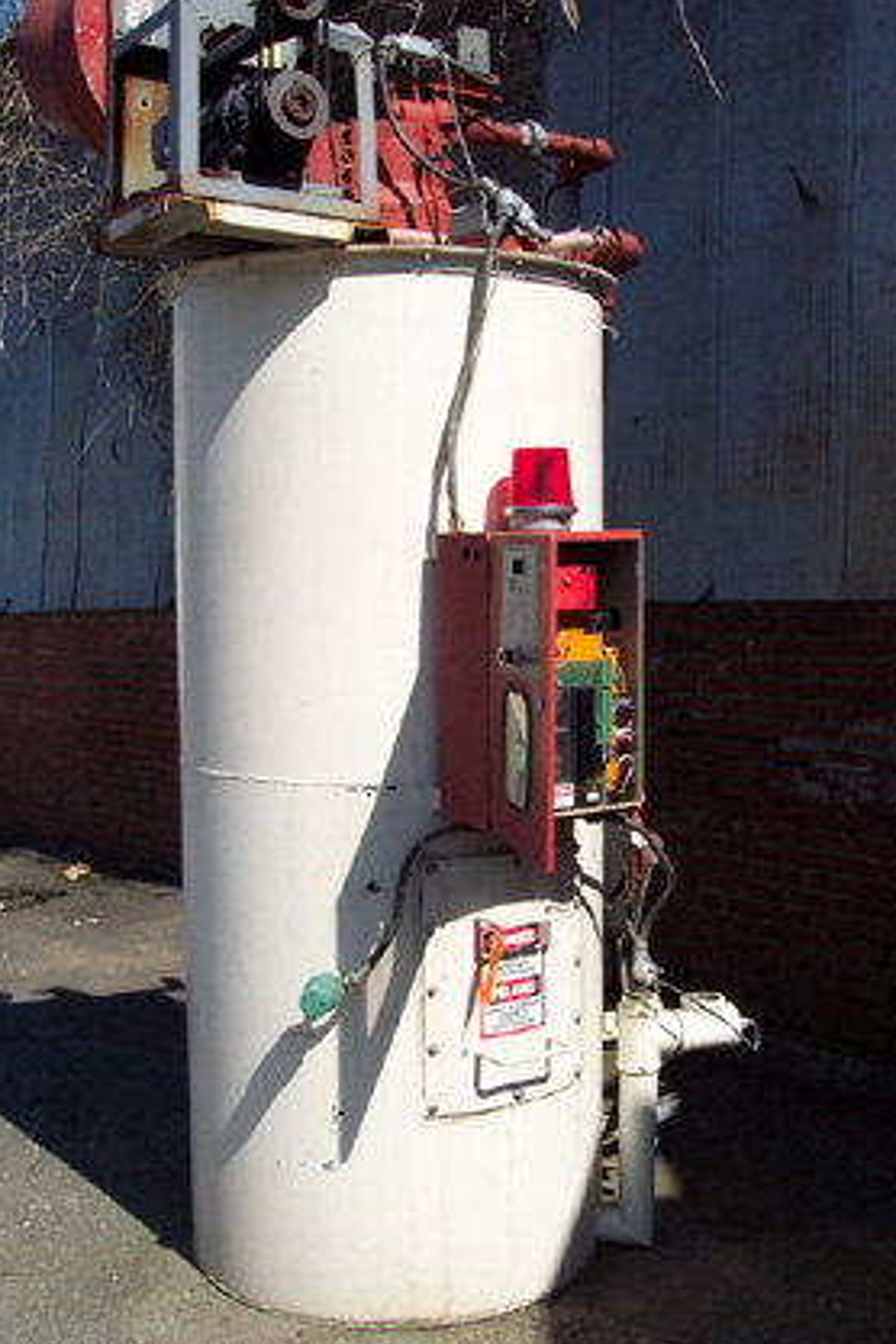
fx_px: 1531
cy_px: 648
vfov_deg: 47.4
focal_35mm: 41
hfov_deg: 32.6
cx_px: 474
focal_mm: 8
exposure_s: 1/1000
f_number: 4.8
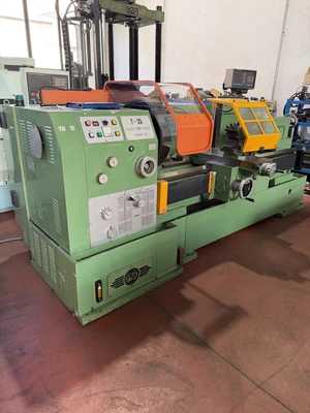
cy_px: 206
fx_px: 287
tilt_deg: -20.8
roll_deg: -1.6
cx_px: 155
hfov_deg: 56.8
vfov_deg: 71.6
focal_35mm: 24
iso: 200
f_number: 1.78
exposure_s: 1/69
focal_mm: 6.76
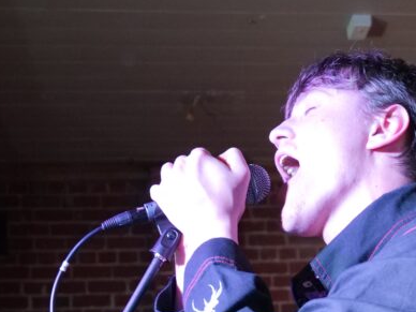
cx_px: 251
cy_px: 374
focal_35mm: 71
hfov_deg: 27.3
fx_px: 853
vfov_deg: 19.5
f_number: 4
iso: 6400
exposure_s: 1/25
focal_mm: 28
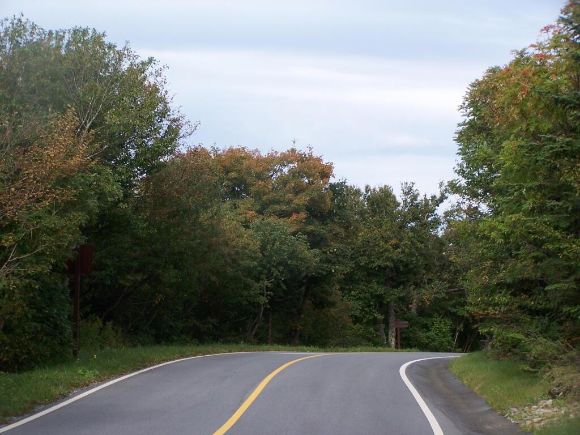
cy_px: 218
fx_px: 1759
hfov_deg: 18.7
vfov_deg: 14.1
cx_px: 290
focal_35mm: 105
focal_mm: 17.5
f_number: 3.2
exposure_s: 1/640
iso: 80
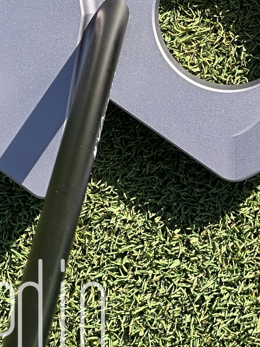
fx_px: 2304
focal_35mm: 230
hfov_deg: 6.4
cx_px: 335
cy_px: 54
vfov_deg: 8.6
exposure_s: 1/244
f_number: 2.8
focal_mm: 9
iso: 32
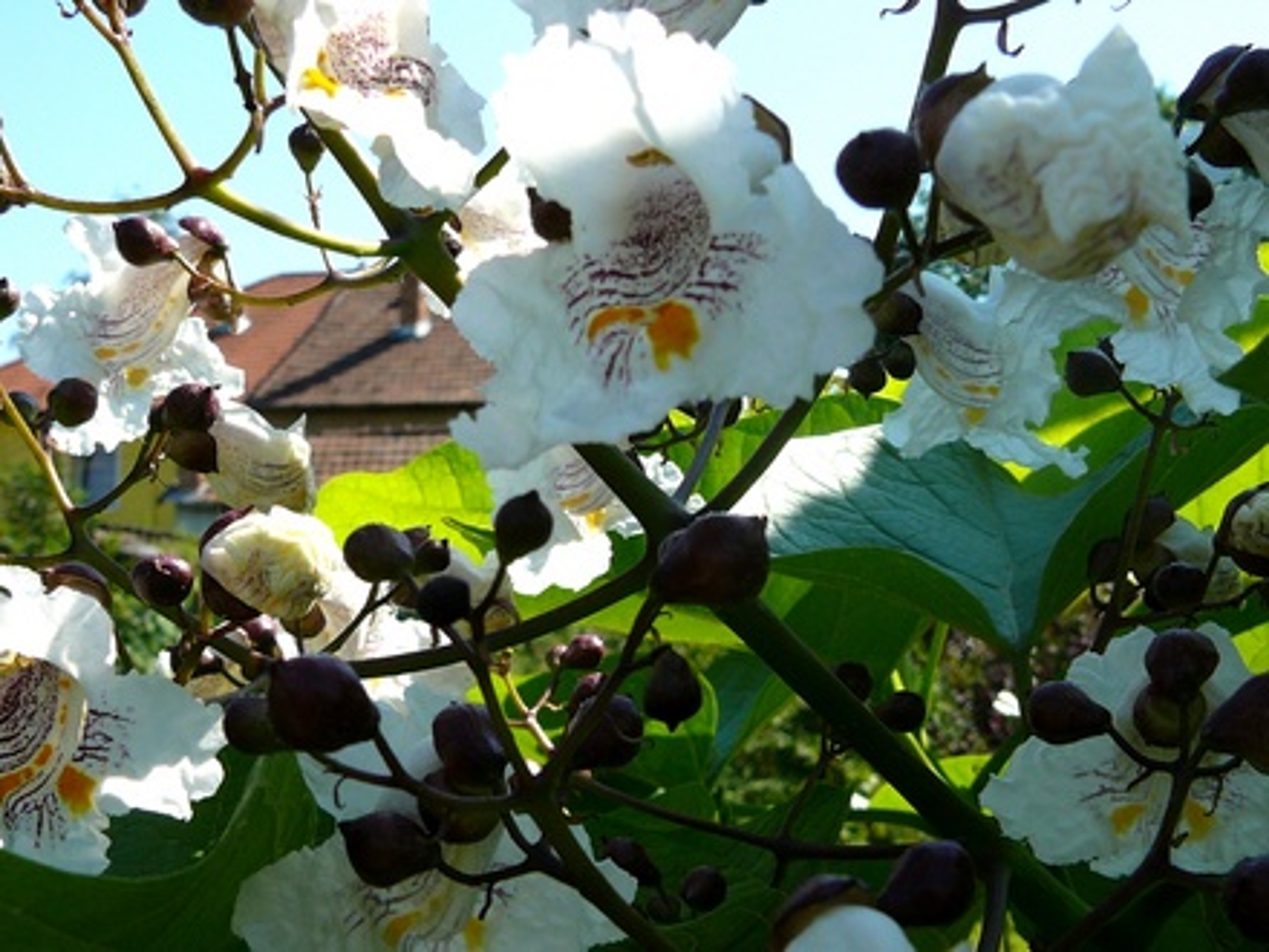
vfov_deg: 40.7
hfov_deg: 52.6
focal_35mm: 35
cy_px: 476
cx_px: 634
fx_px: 1283
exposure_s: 1/400
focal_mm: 5.2
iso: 80
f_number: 5
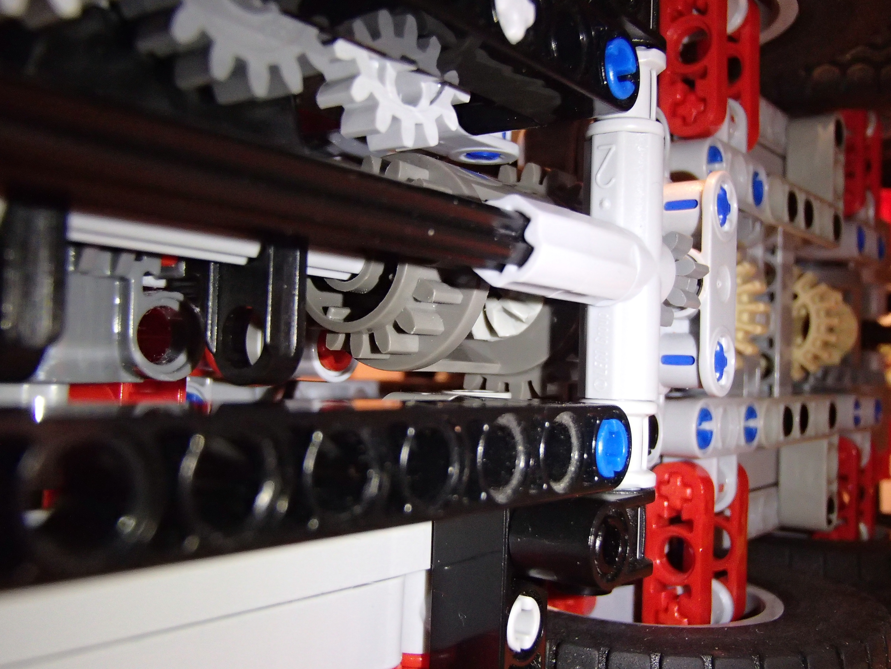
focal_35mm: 37
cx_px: 446
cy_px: 334
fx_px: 952
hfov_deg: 50.1
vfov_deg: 38.7
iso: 800
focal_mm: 6.64
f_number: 4.7
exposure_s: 1/40
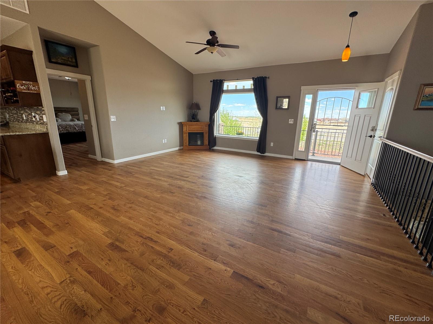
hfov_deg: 102.1
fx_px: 175
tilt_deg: -15.2
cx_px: 216
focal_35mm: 14
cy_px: 162
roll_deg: +0.1
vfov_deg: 85.6
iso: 40
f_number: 2.2
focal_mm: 2.22
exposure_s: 1/100
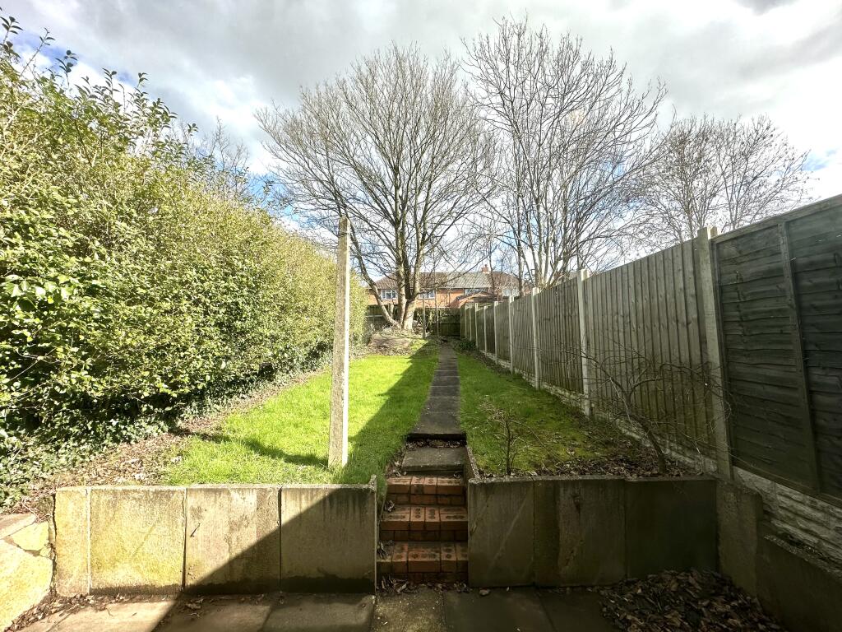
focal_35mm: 14
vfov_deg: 85.7
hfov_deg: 102.1
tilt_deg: +3.6
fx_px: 341
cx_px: 421
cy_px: 316
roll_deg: +1.0
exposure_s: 1/1247
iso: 50
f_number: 2.2
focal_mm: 2.22
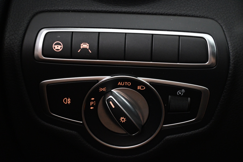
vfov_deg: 20.6
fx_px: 445
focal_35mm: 66
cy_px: 81
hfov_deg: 30.5
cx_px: 122
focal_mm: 44
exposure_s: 1/13
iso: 4000
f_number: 6
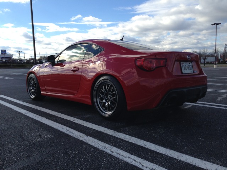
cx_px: 114
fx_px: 216
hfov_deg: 55.4
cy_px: 85
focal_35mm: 33
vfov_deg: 42.9
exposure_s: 1/1427
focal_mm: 4.13
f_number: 2.4
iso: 50
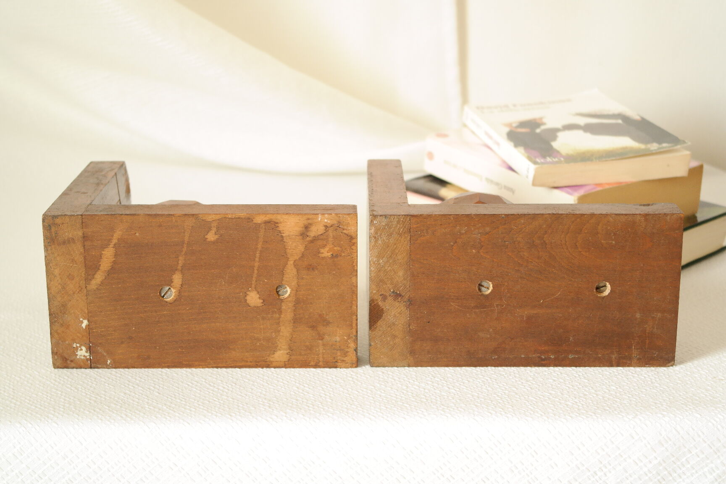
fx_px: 1391
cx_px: 363
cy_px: 242
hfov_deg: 29.2
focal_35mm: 69
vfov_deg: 19.7
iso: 800
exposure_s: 1/30
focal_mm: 45
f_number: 6.3
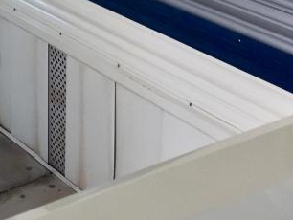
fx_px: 822
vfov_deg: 14.7
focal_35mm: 97
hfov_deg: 19.9
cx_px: 34
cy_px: -49
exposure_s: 1/120
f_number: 2.2
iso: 50
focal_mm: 4.15
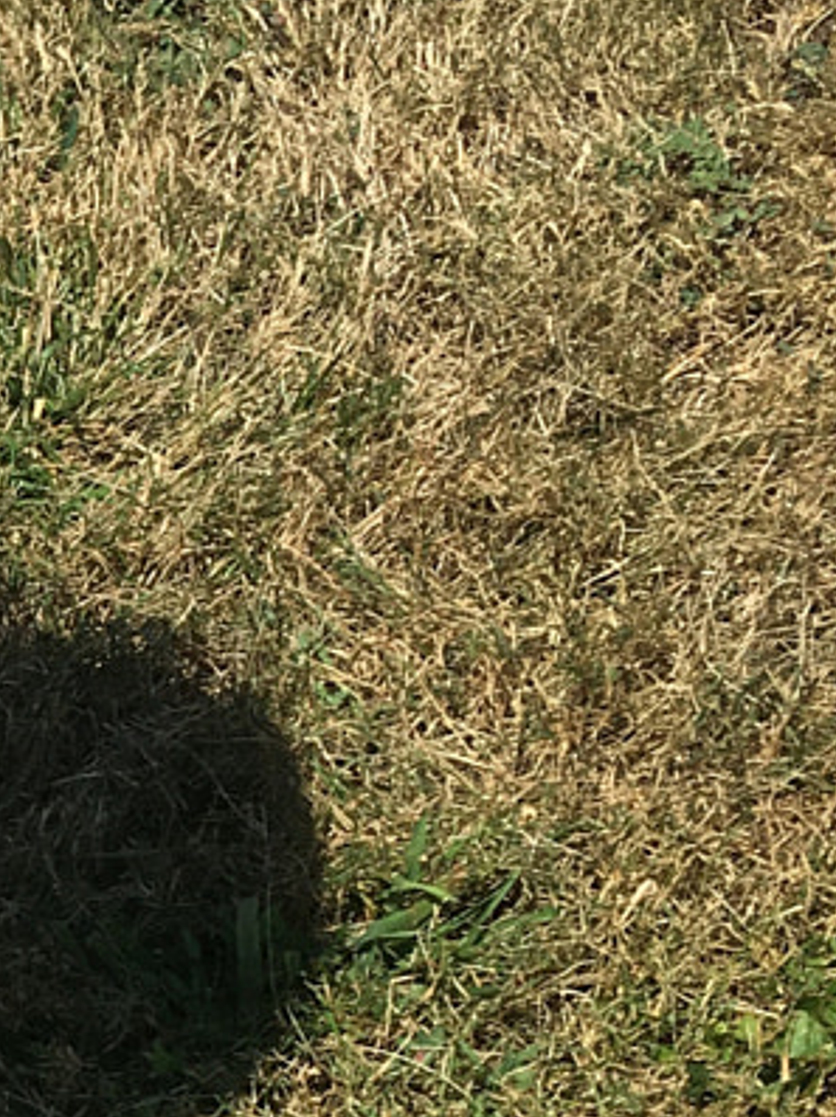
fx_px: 3774
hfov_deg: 11.4
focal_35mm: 117
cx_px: -847
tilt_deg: -42.7
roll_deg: +8.1
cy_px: 1190
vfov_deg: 16.4
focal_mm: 4.15
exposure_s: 1/2137
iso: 25
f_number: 2.2
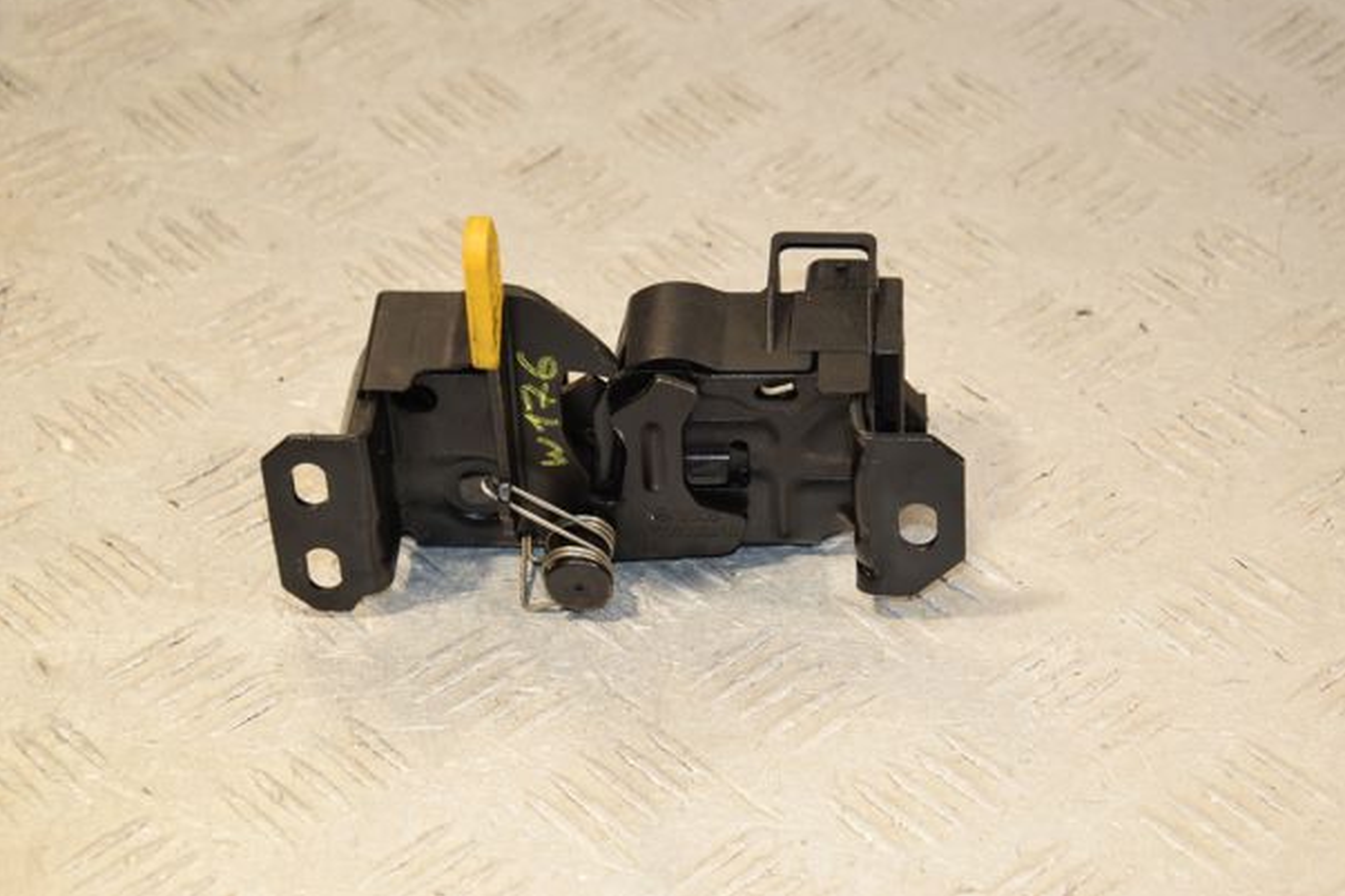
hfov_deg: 19.5
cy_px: 423
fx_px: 3923
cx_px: 712
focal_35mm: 105
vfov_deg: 13.0
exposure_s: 1/200
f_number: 7.1
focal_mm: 66
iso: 800
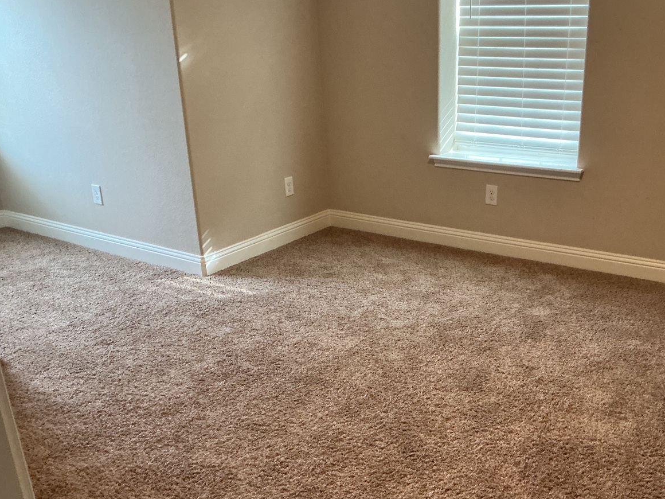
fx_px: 692
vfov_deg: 39.6
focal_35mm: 36
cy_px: 279
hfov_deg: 50.9
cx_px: 410
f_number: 1.8
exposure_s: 1/60
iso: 160
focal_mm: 3
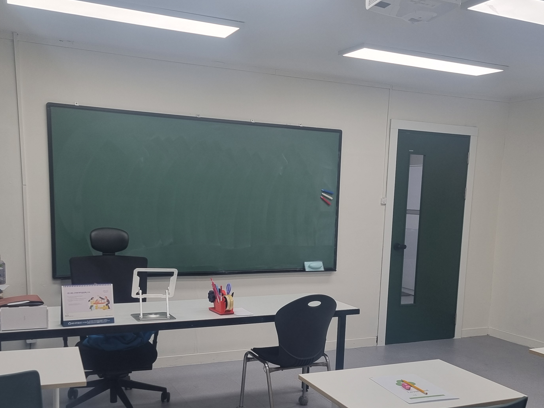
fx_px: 597
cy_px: 294
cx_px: 275
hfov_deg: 49.0
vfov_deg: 37.0
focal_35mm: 38
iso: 50
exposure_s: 1/141
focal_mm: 5.4
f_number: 1.8
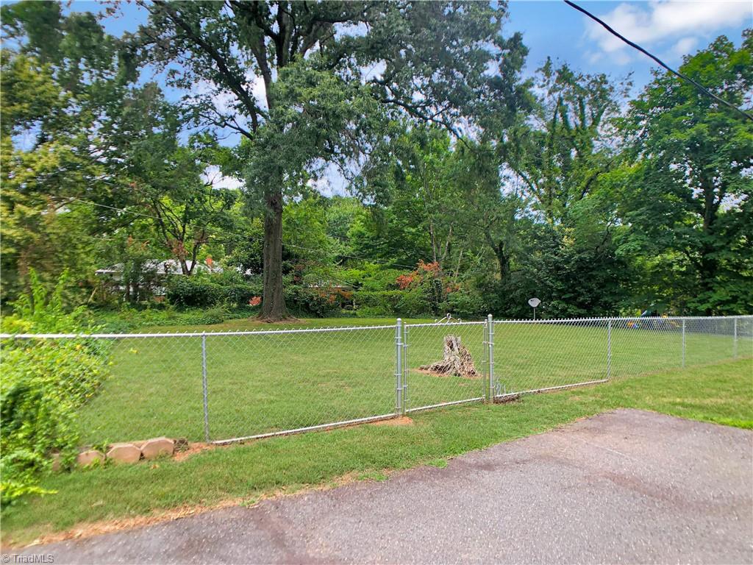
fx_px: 609
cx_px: 376
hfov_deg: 63.4
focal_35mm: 28
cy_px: 282
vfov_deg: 49.7
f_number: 1.8
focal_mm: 3.99
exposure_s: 1/400
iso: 20
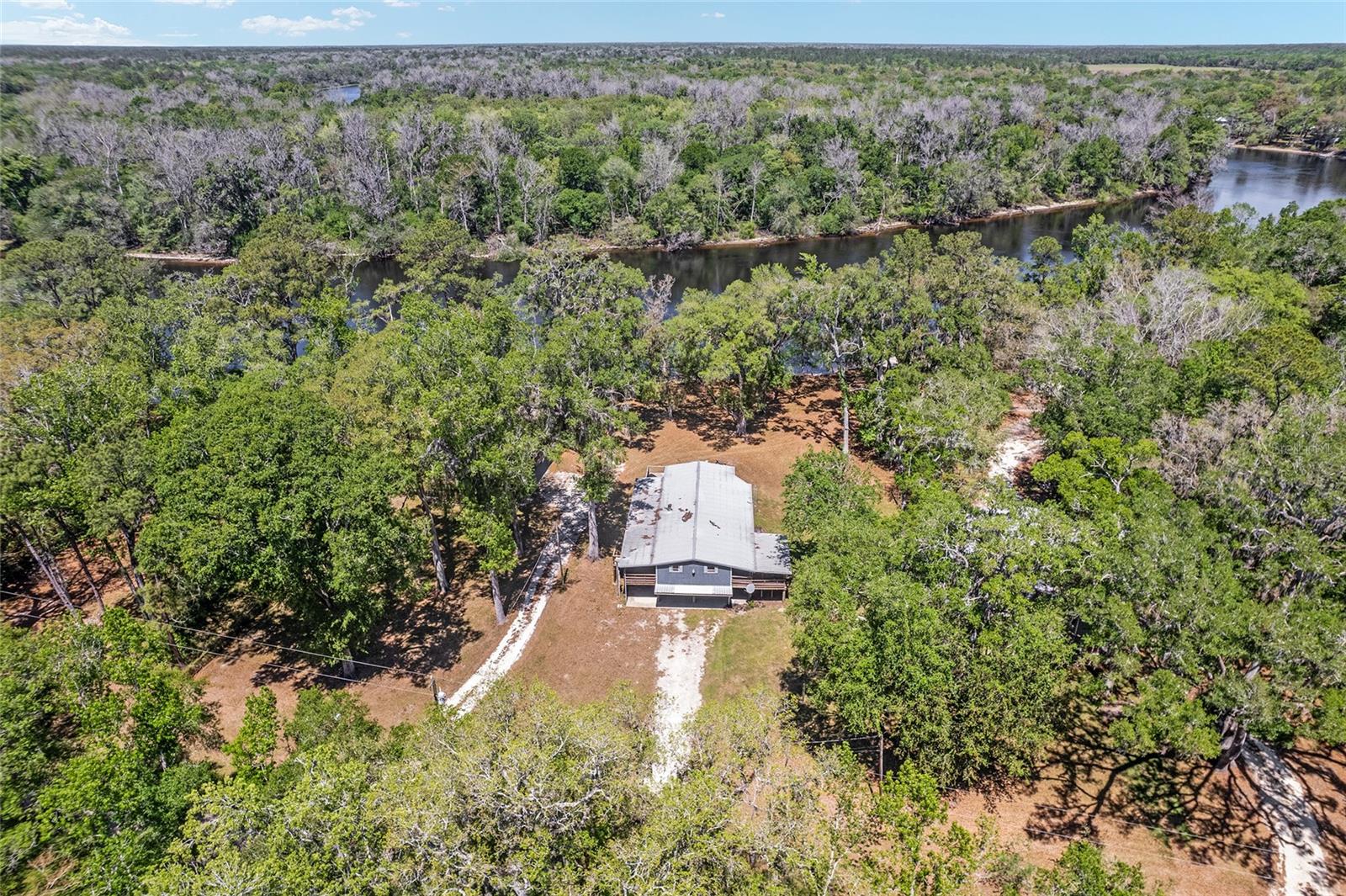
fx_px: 822
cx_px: 673
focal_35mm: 22
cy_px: 448
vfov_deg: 57.2
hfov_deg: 78.6
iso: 120
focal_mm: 8.38
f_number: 2.8
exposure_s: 1/1250
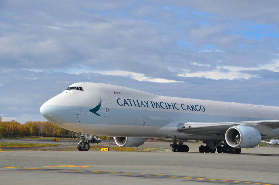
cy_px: 92
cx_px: 140
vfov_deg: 15.1
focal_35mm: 90
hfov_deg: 22.7
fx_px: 696
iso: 100
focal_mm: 60
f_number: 9
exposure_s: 1/320
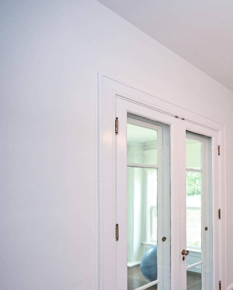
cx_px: 264
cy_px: 183
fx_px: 215
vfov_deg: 66.9
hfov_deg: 42.5
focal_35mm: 25
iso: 360
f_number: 4
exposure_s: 1/60
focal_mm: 14
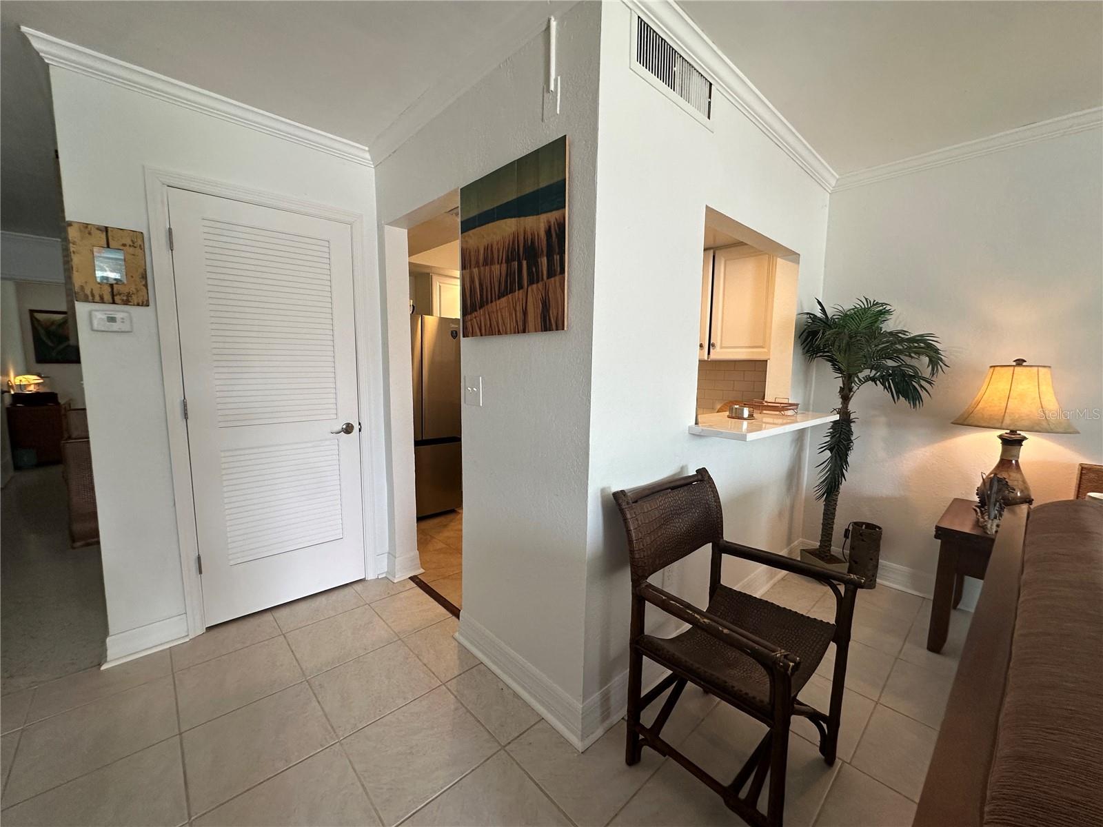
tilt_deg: -5.1
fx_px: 446
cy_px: 414
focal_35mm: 14
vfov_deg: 85.7
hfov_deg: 102.1
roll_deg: -0.2
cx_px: 552
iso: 160
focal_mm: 2.22
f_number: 2.2
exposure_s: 1/120
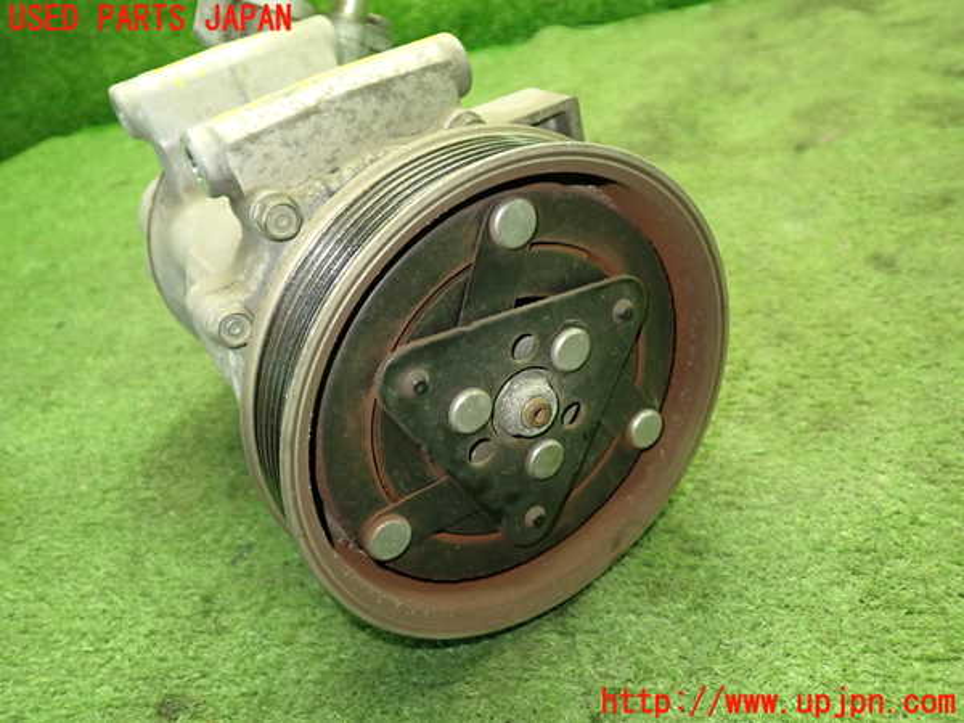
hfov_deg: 60.0
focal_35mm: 30
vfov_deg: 46.8
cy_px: 362
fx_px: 835
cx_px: 482
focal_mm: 5.4
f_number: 2.3
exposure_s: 1/30
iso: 500
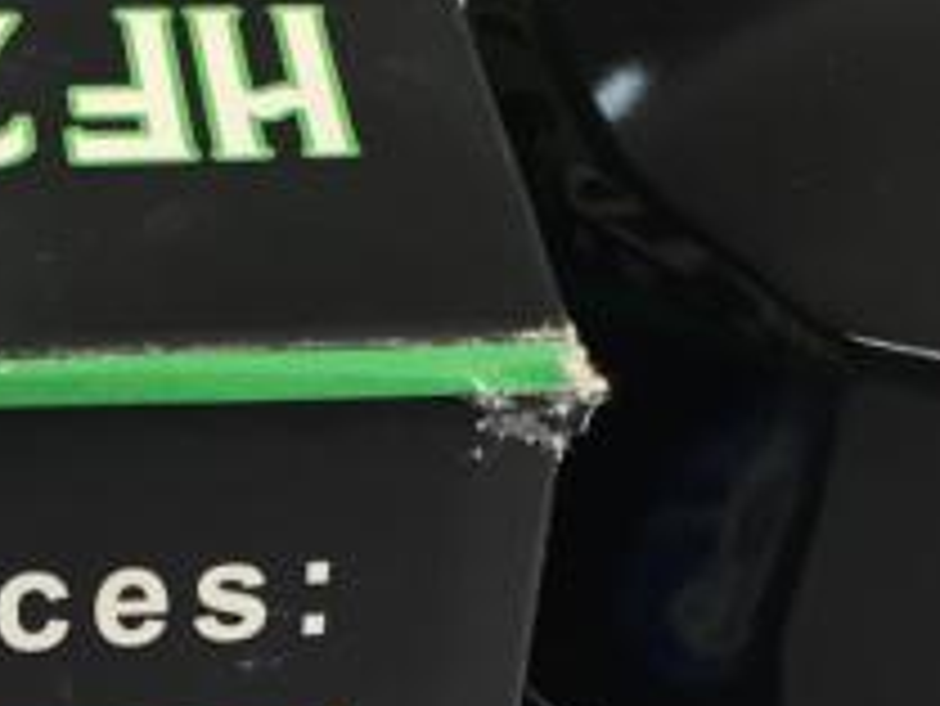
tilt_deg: -42.8
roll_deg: -4.0
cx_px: 72
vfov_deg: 13.2
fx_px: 3016
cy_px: 679
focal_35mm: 111
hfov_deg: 17.4
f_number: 2.2
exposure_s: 1/30
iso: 32
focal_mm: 4.15
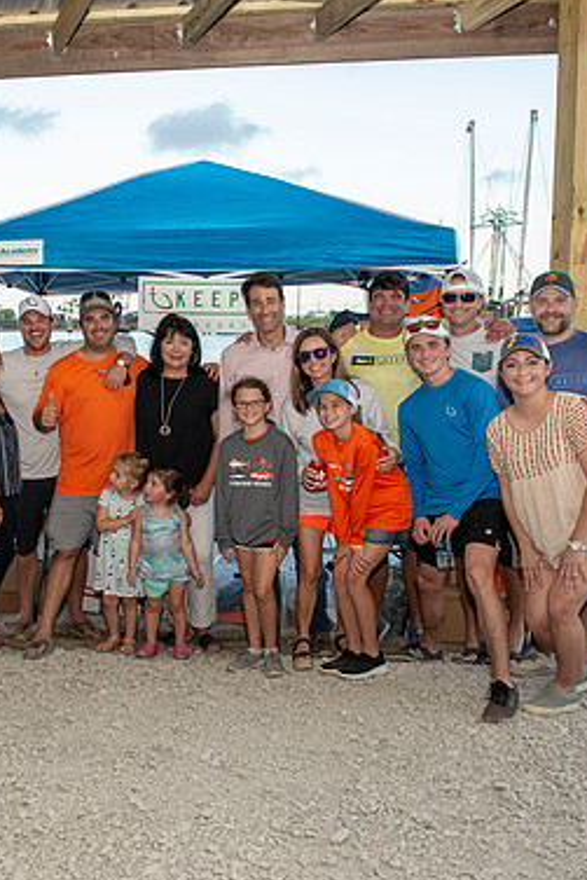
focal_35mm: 37
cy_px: 447
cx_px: 140
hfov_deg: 35.1
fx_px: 904
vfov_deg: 51.9
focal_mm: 24
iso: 200
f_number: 4
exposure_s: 1/160
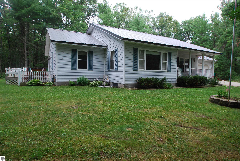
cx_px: 120
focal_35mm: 22
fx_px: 150
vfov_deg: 56.3
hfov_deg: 77.3
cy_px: 80
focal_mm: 15
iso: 180
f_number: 5.6
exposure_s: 1/125
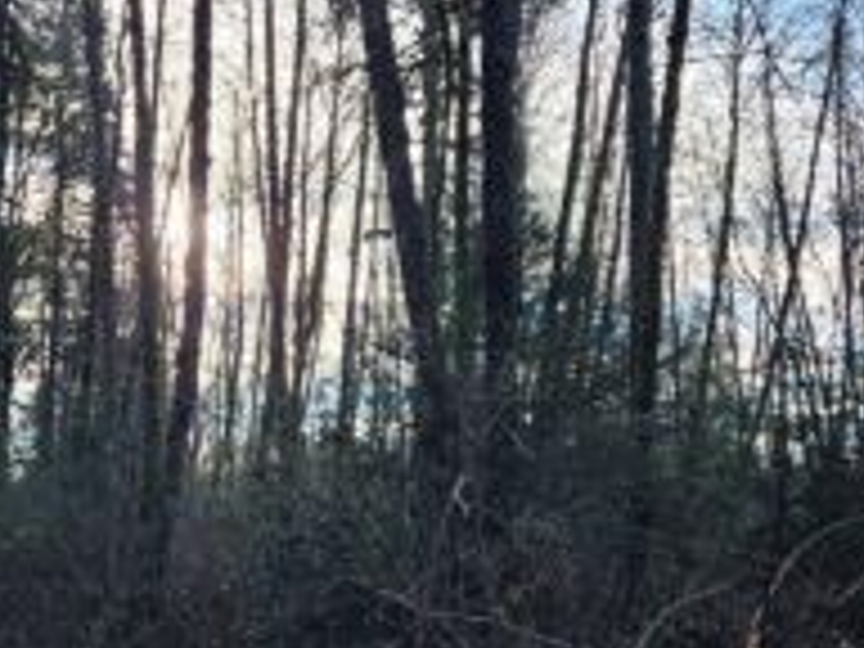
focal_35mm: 48
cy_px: 400
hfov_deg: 38.9
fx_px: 1198
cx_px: 248
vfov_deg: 30.2
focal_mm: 5.4
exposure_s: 1/621
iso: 25
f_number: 1.8
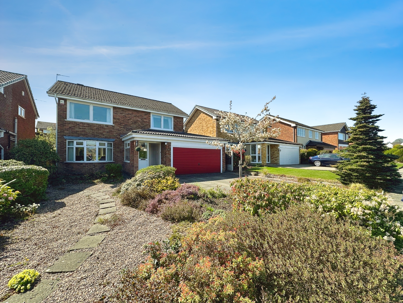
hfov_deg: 102.0
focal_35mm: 14
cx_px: 202
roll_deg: -0.7
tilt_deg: -0.2
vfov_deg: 85.7
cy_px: 152
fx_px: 163
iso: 40
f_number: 2.2
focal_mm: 2.22
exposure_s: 1/1043
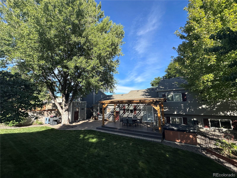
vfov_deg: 85.7
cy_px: 89
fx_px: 96
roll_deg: +1.4
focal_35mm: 14
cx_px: 118
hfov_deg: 102.1
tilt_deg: +9.7
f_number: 2.2
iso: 40
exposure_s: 1/1072
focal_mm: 2.22
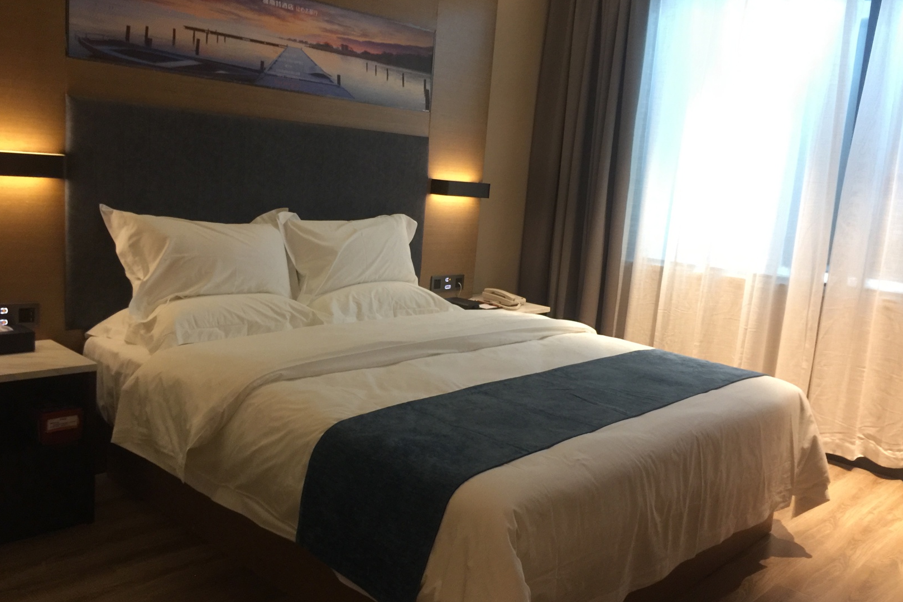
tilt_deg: -10.8
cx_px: 444
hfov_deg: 60.3
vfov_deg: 42.3
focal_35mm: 31
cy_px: 307
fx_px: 778
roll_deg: -4.4
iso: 100
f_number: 2.2
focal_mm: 4.15
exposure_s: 1/10
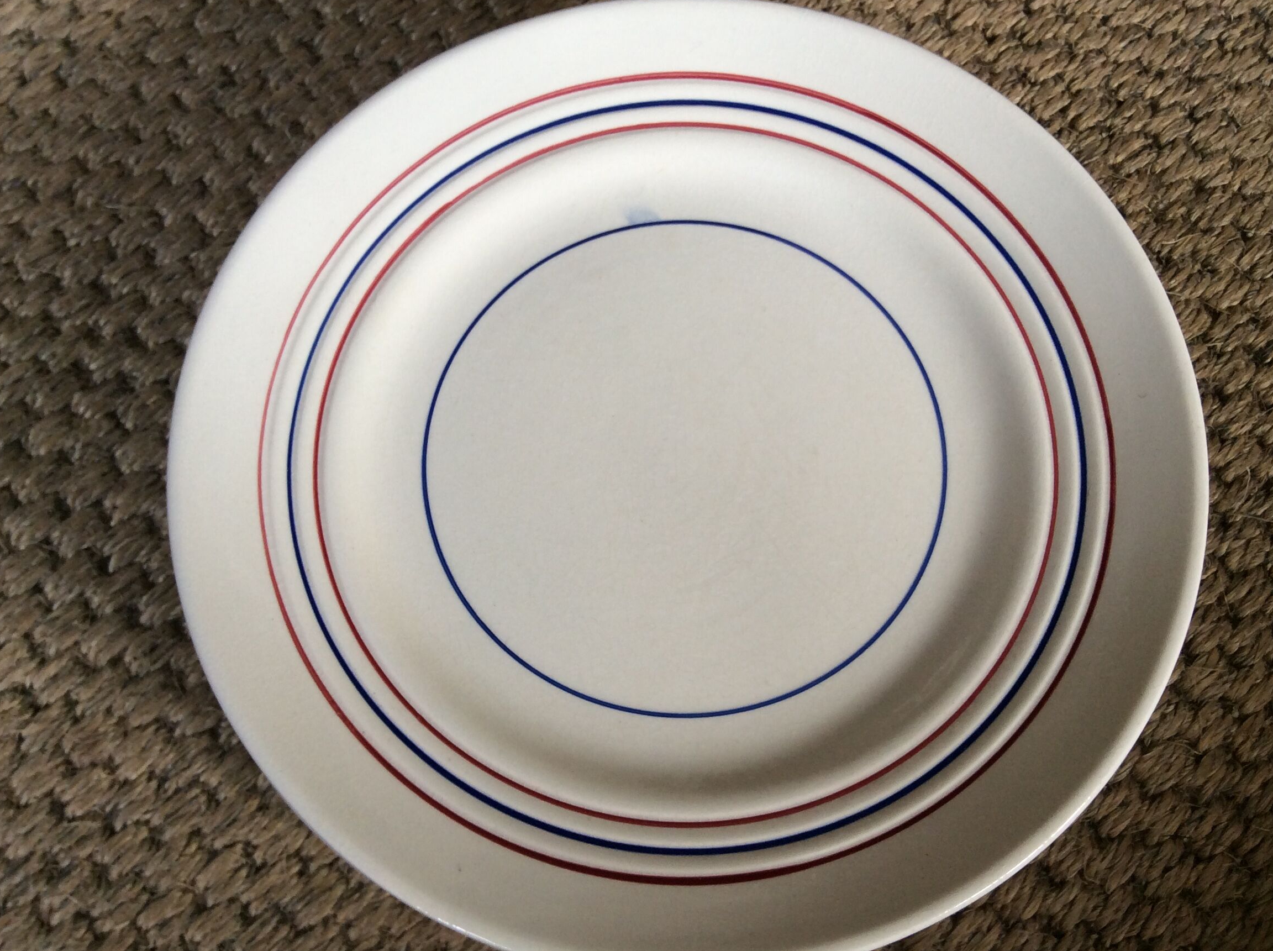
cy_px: 476
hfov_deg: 51.4
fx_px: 1322
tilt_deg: -72.8
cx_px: 649
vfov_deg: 39.6
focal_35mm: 36
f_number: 2.4
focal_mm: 3.3
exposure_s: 1/25
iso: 40
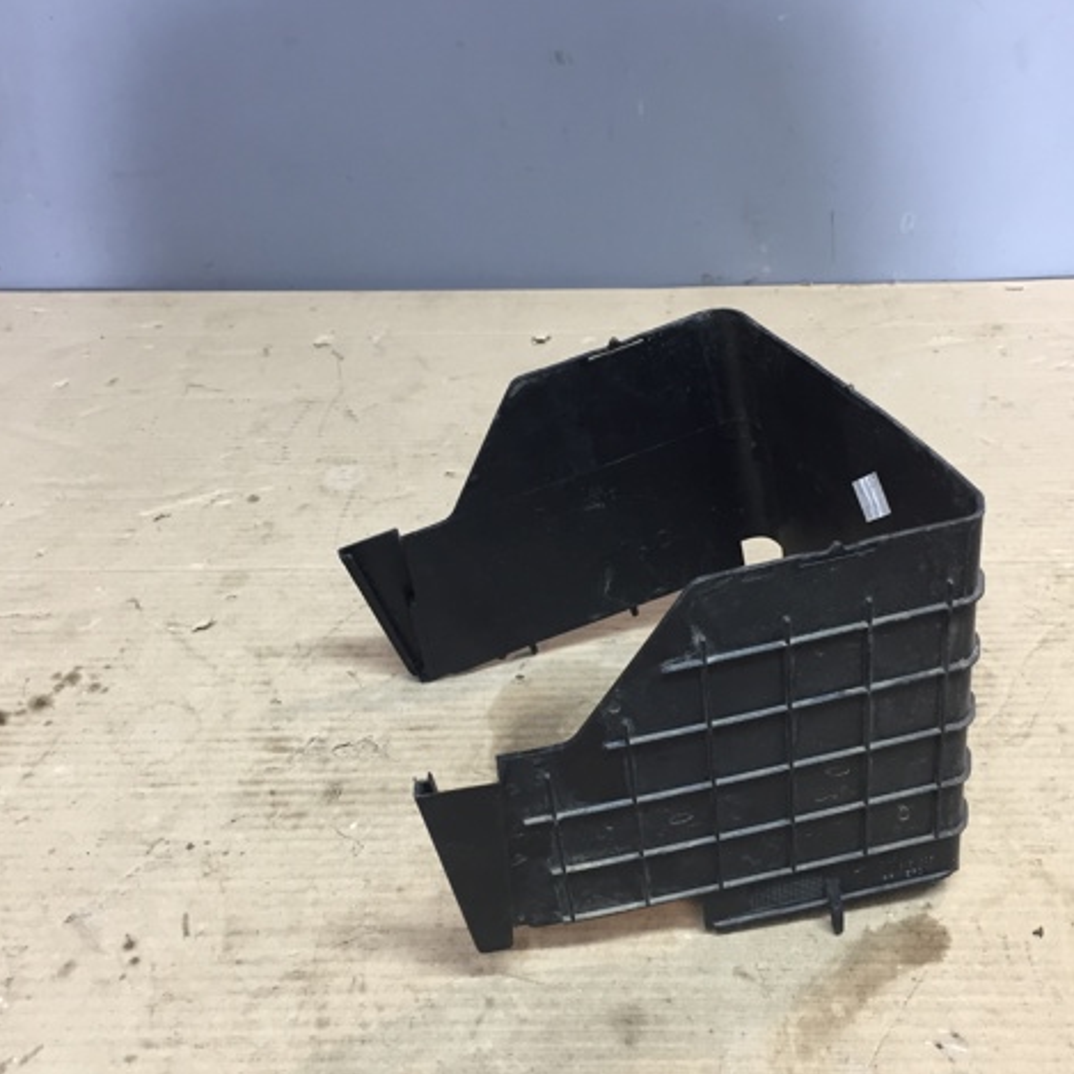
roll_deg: -0.2
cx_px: 602
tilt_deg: -34.8
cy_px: 527
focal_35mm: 35
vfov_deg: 47.2
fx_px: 1229
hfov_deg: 47.1
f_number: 2.2
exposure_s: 1/33
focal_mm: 4.15
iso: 100
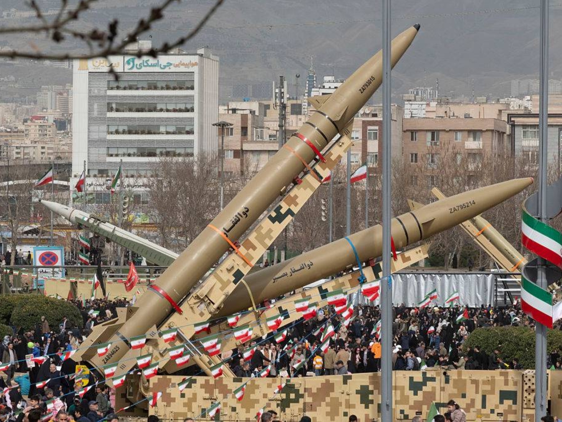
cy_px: 211
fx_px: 3929
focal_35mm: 242
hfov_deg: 8.2
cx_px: 286
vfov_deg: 6.1
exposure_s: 1/100
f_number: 22
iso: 400
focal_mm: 148.4
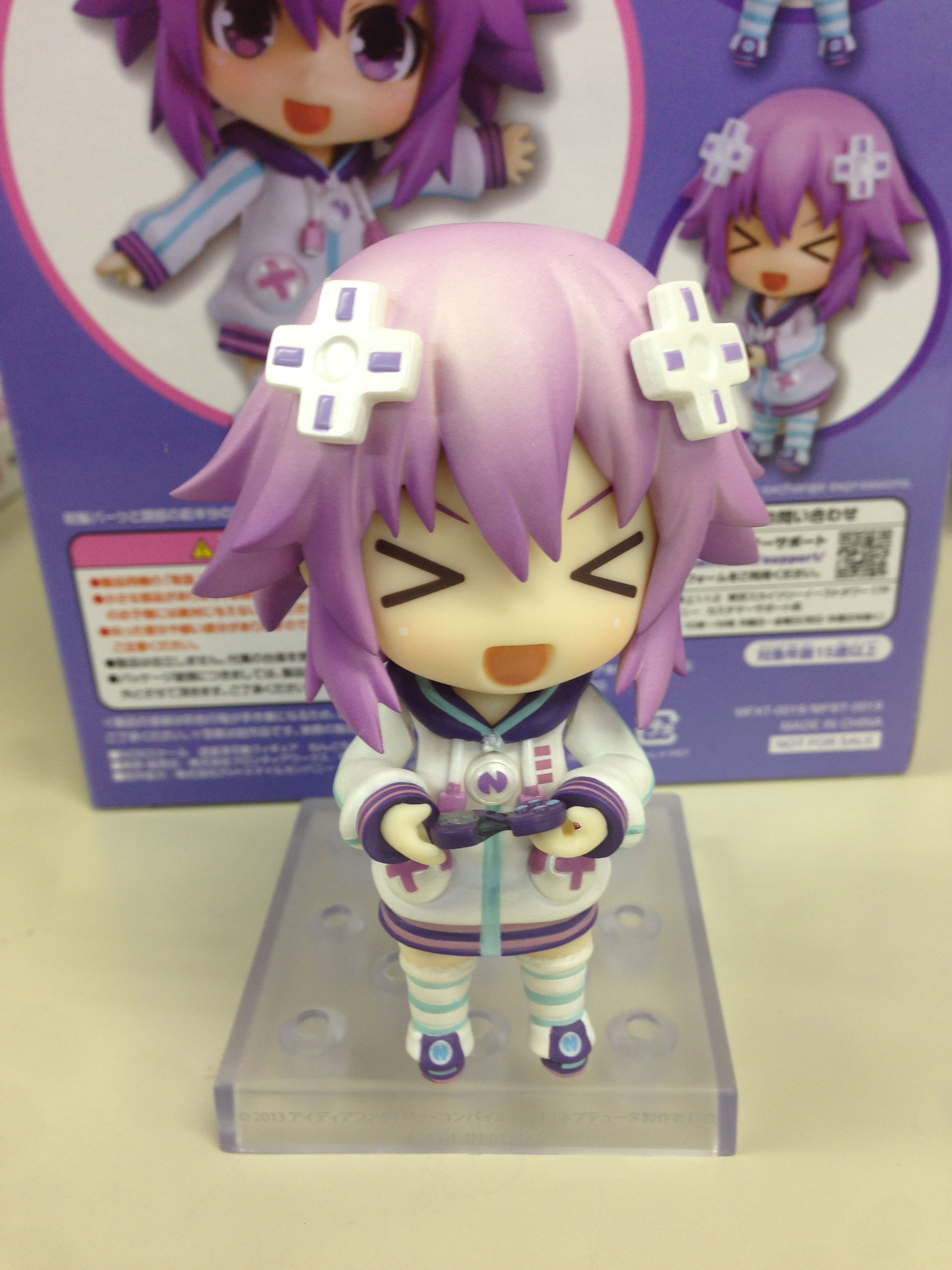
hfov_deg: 42.9
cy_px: 635
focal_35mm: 33
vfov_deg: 55.4
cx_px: 476
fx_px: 1210
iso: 50
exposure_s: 1/20
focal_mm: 4.12
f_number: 2.4
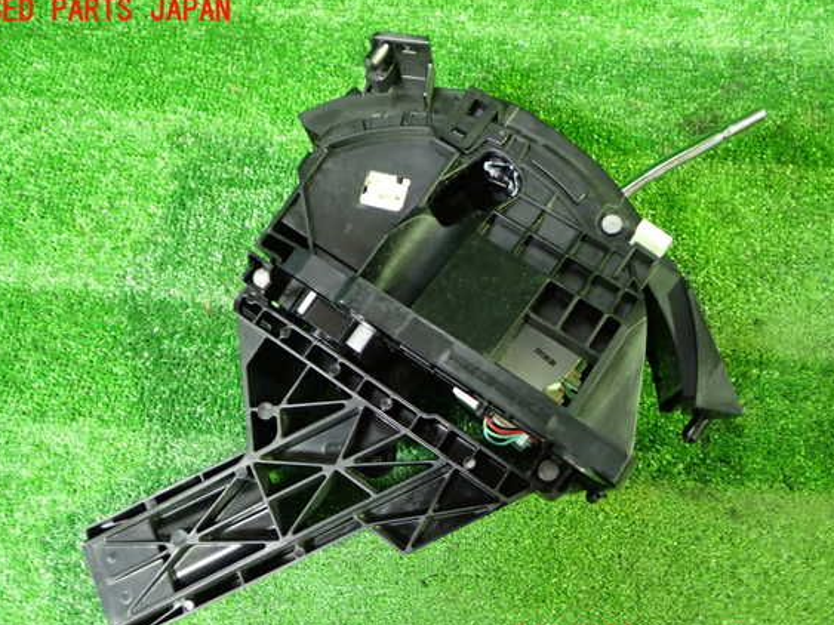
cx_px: 406
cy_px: 326
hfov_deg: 56.8
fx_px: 771
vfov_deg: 44.1
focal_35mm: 32
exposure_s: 1/25
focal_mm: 5.4
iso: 800
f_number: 2.3
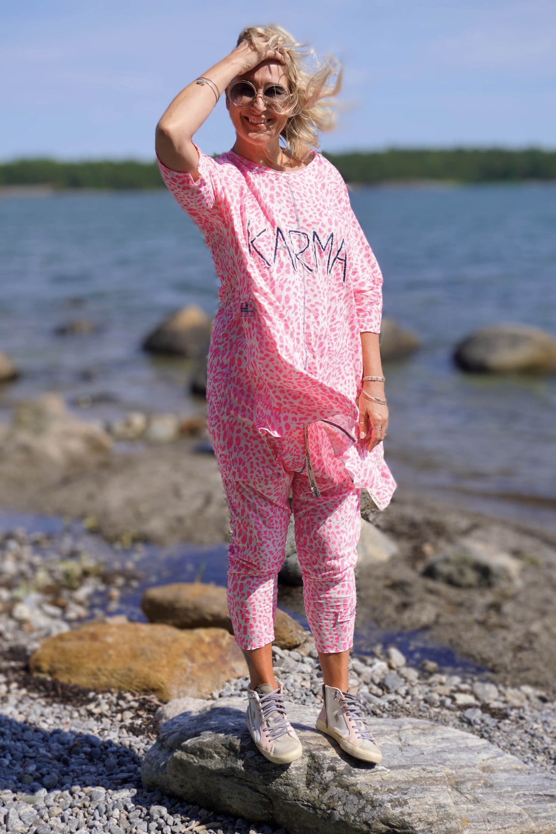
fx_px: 938
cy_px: 417
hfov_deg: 33.0
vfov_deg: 47.9
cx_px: 278
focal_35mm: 40
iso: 100
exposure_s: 1/1000
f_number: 4.5
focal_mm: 27
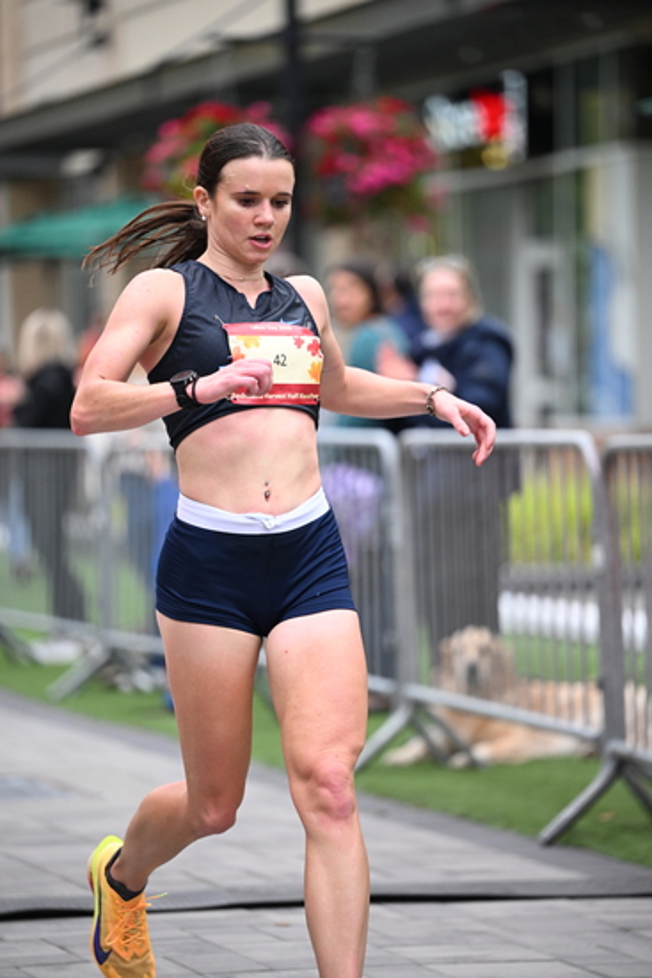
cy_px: 489
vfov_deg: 12.8
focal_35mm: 160
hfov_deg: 8.6
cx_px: 326
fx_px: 4344
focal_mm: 160
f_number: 2.8
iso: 1600
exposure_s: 1/1000
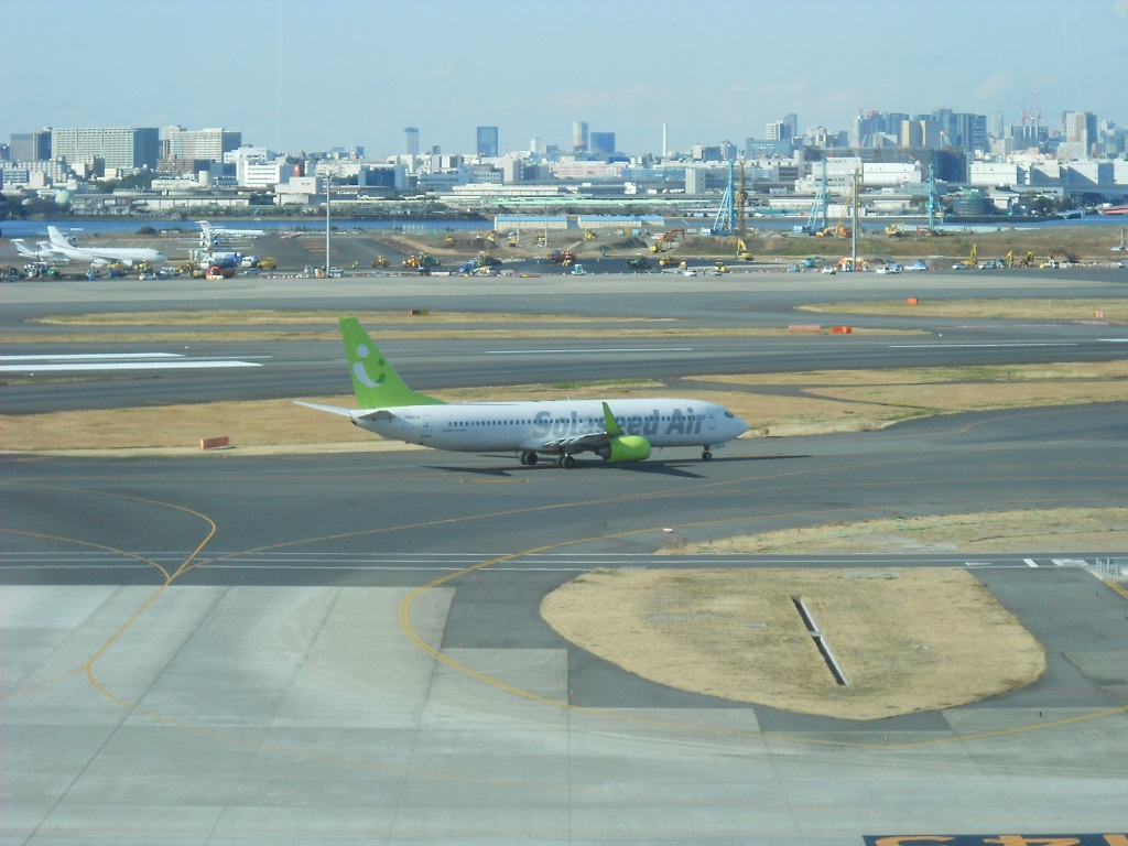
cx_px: 564
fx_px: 4725
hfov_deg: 13.6
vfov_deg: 10.2
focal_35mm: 145
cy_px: 423
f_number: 6.7
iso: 80
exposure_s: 1/160
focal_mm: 24.03
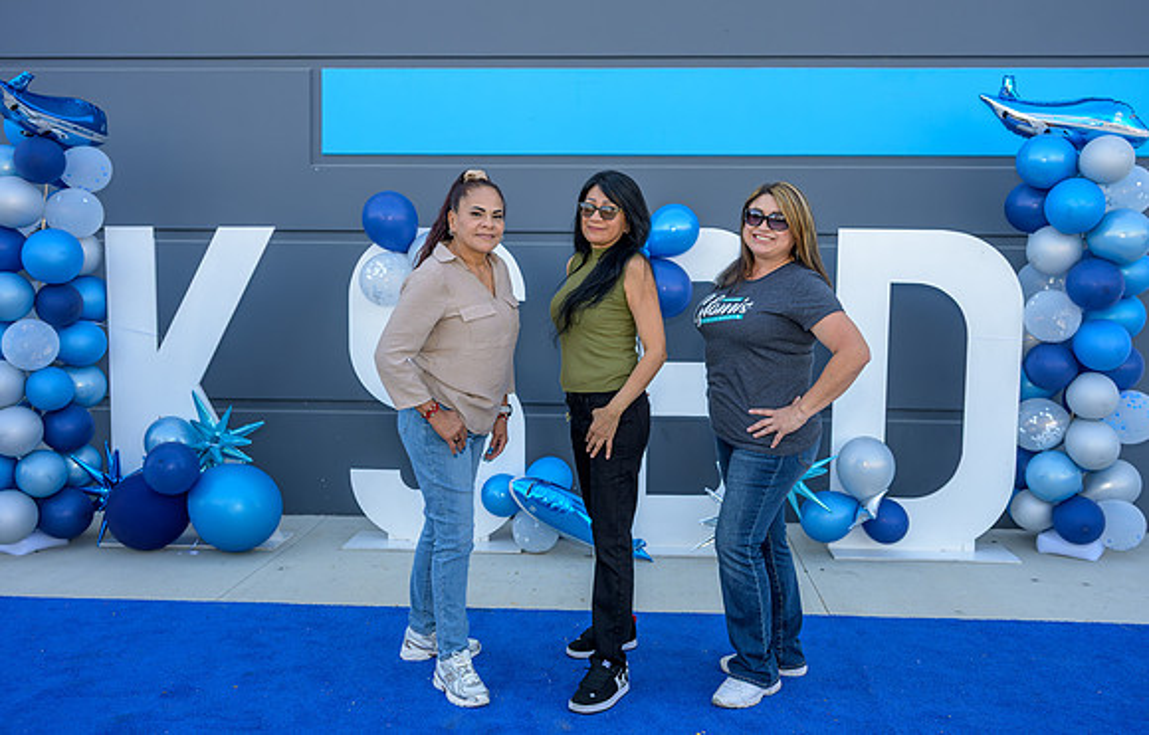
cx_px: 586
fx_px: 1033
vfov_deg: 39.1
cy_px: 344
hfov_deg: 58.2
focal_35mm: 33
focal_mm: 31
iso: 100
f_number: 4
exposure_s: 1/200
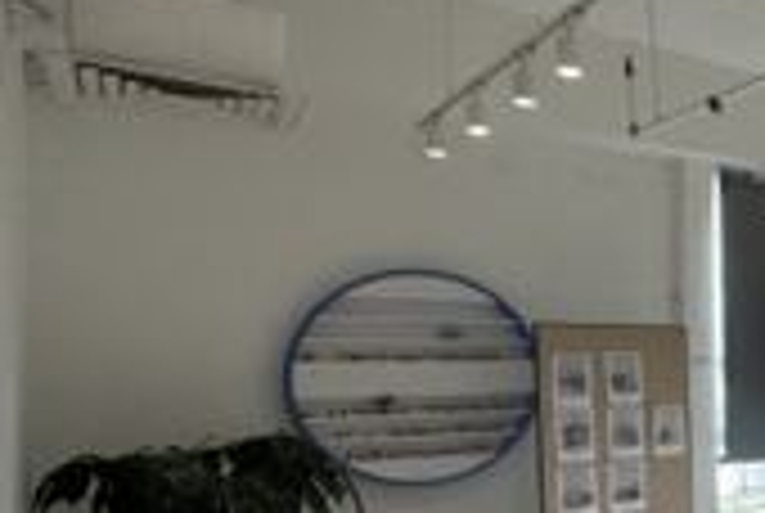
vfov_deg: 32.1
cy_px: 392
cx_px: 999
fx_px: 873
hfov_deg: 33.8
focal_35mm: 41
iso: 200
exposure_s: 1/100
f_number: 2.2
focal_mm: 2.22
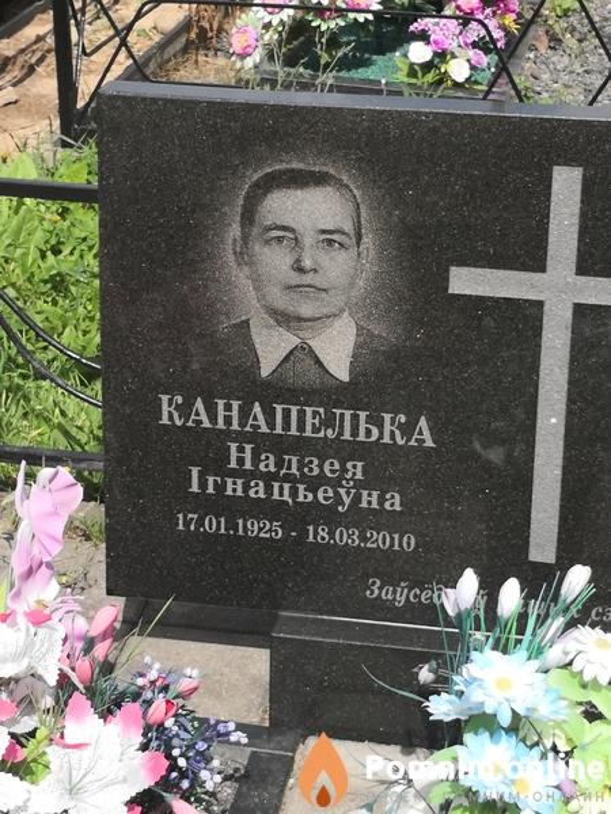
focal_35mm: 76
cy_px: 407
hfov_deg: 19.4
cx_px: 306
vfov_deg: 25.7
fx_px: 1789
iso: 50
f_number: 1.6
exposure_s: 1/2525
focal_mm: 3.95
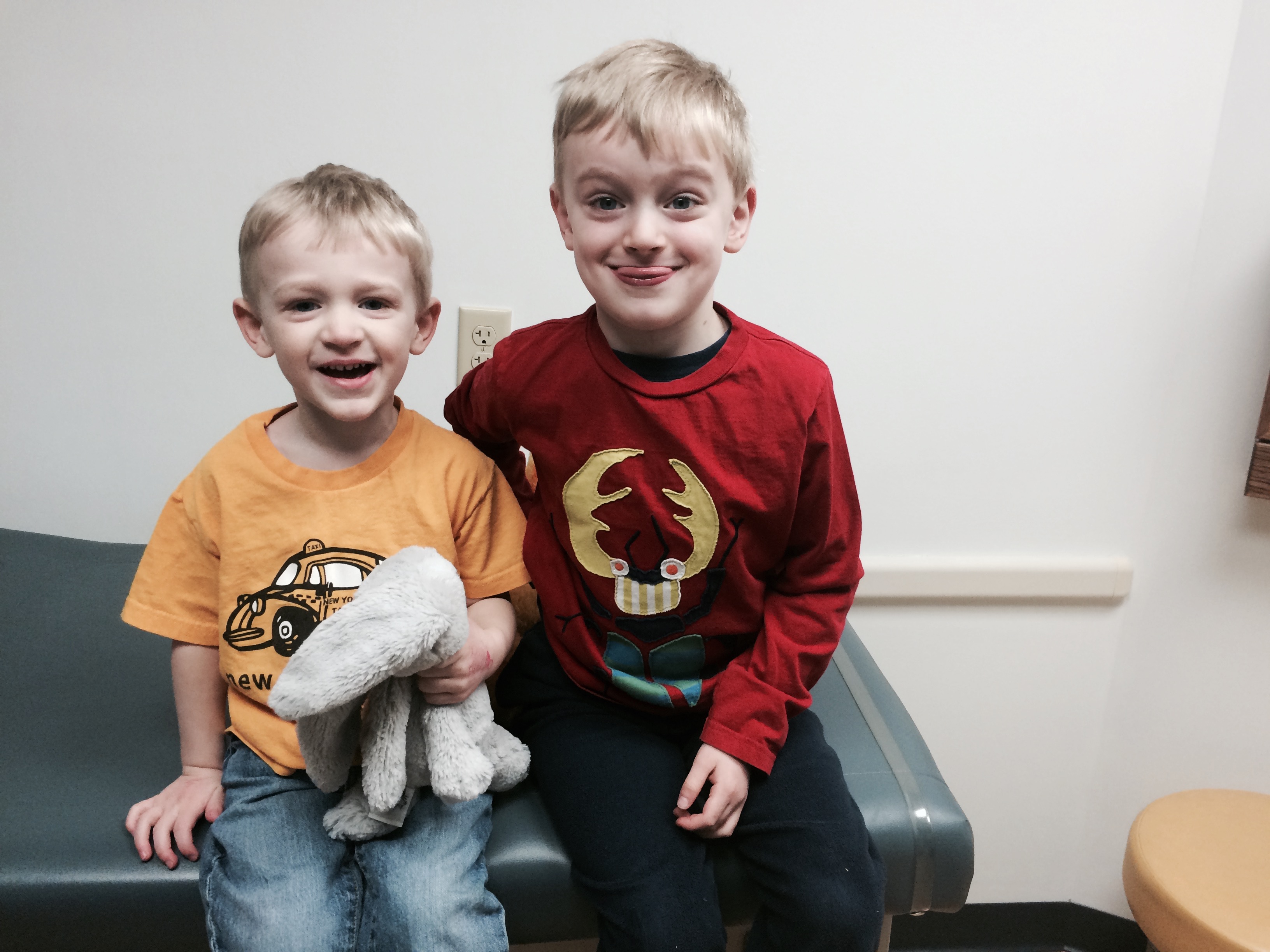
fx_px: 1064
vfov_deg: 48.2
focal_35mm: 29
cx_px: 635
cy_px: 476
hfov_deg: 61.7
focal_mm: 4.15
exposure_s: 1/30
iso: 50
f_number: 2.2
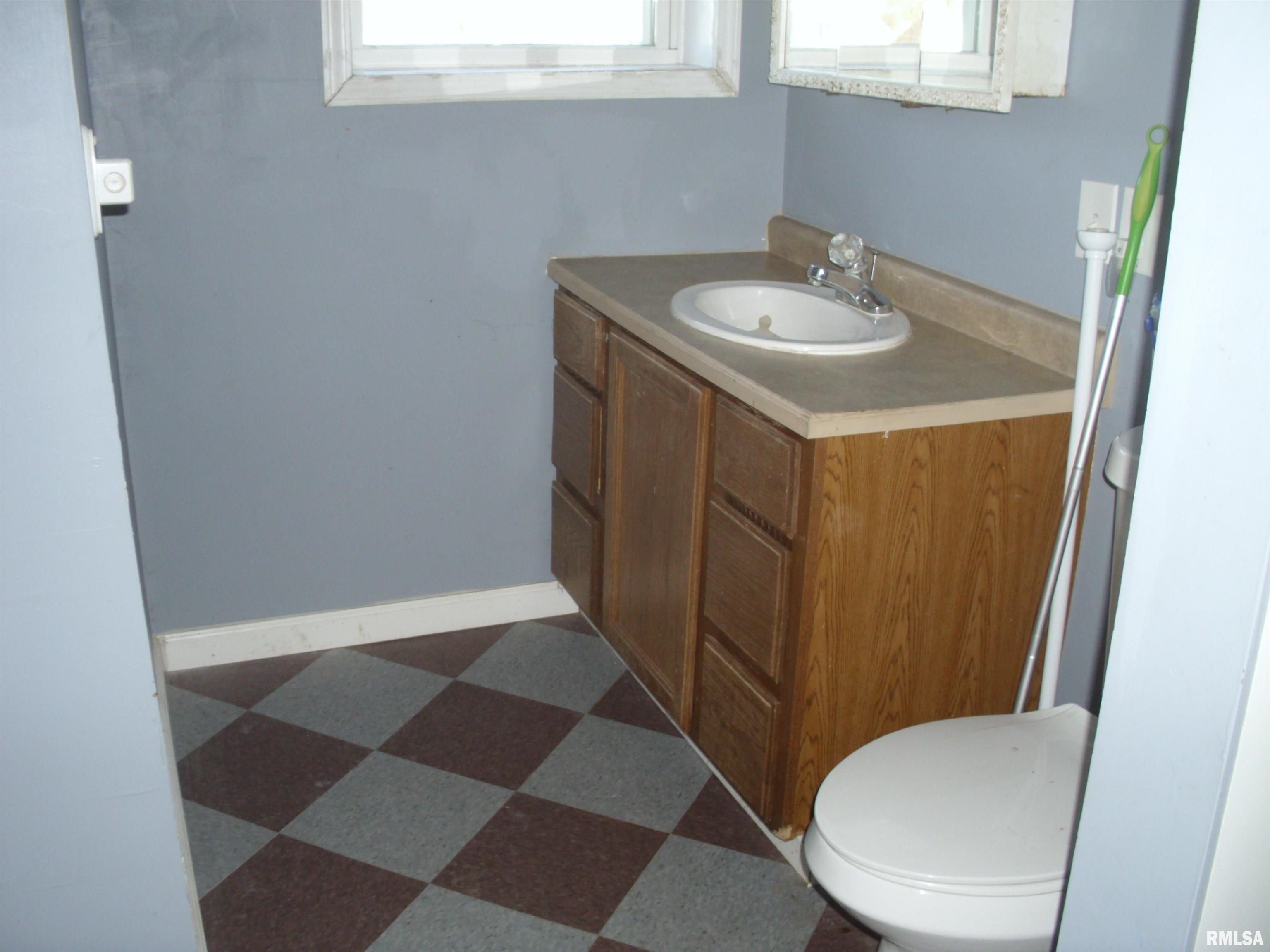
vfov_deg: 37.7
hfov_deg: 49.0
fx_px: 1394
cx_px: 635
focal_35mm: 38
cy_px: 476
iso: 200
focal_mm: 6.3
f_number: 2.9
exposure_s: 1/60
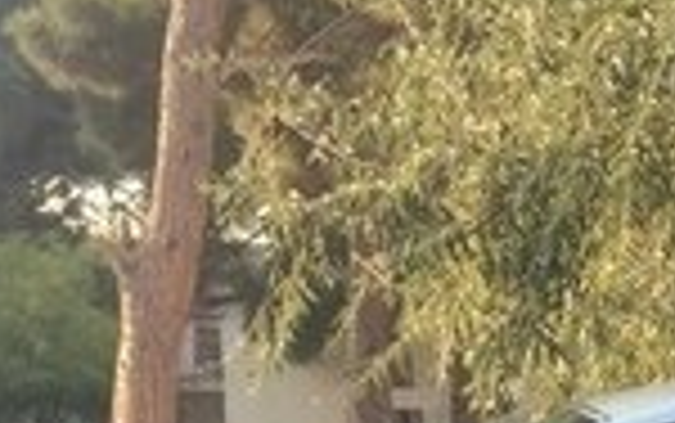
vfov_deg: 8.6
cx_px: 810
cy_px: 1100
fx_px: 2485
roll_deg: -3.2
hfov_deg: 14.9
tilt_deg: -13.8
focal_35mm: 135
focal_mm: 4.15
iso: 32
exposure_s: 1/214
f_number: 2.2
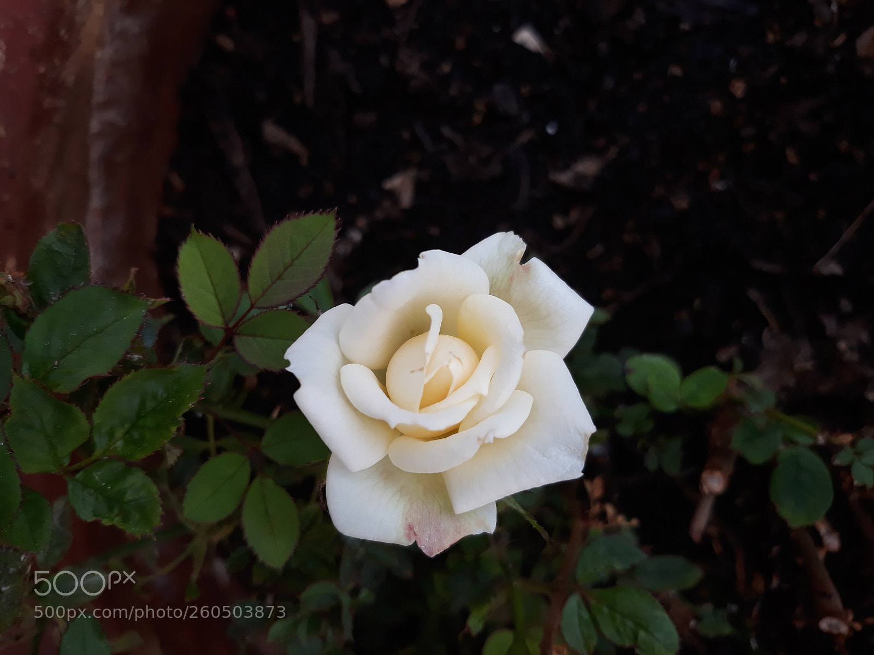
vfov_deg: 51.4
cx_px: 437
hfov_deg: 65.3
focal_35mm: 27
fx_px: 682
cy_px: 328
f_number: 1.7
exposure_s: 1/465
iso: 40
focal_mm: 3.71
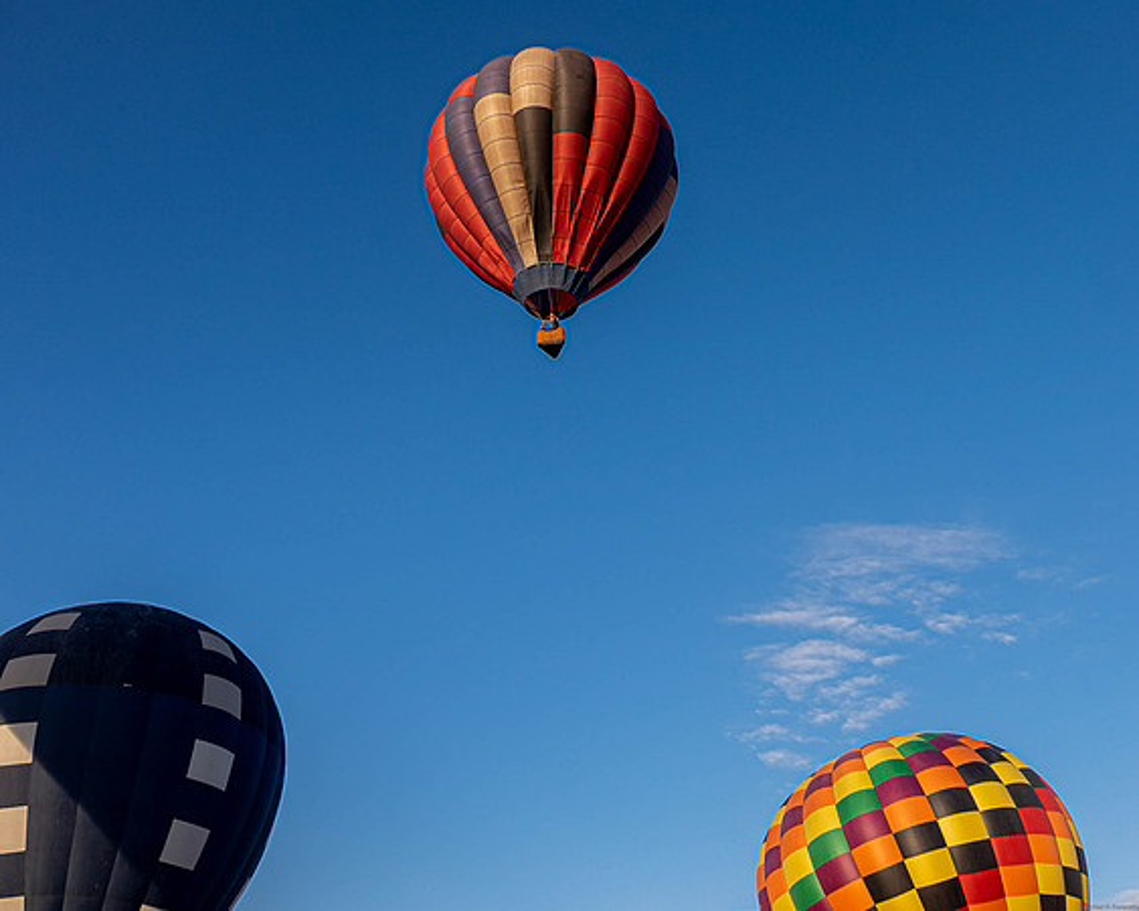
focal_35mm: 31
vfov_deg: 47.5
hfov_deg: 57.7
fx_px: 1033
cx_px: 611
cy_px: 459
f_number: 8
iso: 200
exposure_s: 1/150
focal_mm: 18
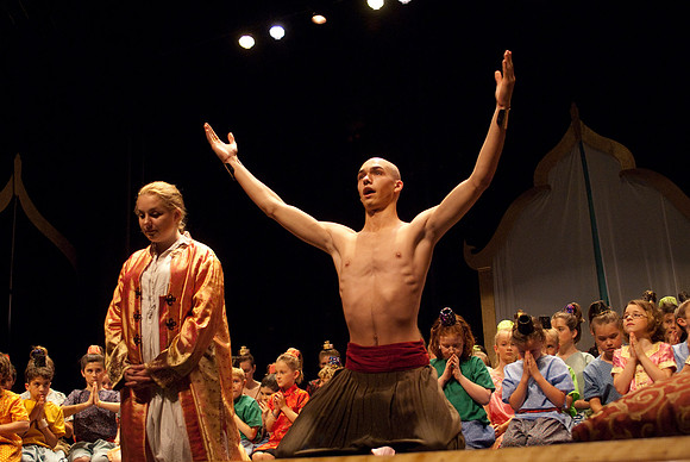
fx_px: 806
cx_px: 345
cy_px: 231
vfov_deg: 32.0
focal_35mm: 42
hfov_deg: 46.4
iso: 1000
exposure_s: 1/160
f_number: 2.8
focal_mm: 28
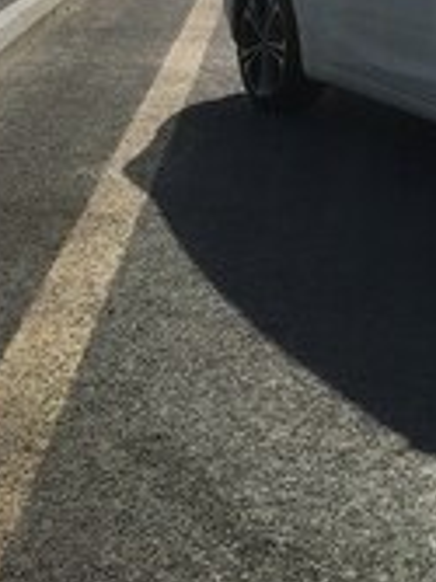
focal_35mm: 86
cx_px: 596
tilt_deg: -1.9
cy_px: -77
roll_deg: -3.6
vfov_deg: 21.5
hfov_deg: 16.1
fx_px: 1446
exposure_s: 1/4525
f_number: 2.2
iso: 25
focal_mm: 4.15
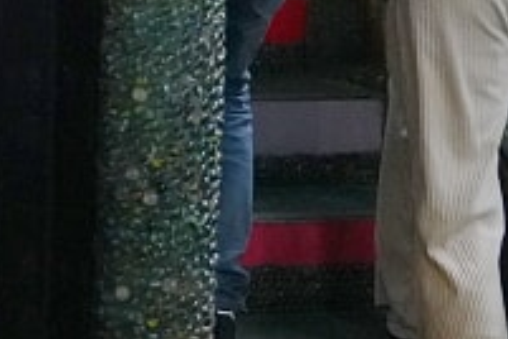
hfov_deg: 10.1
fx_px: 2441
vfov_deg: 7.8
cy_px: -164
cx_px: -766
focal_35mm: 173
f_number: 2.8
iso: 4000
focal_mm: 29
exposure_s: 1/160
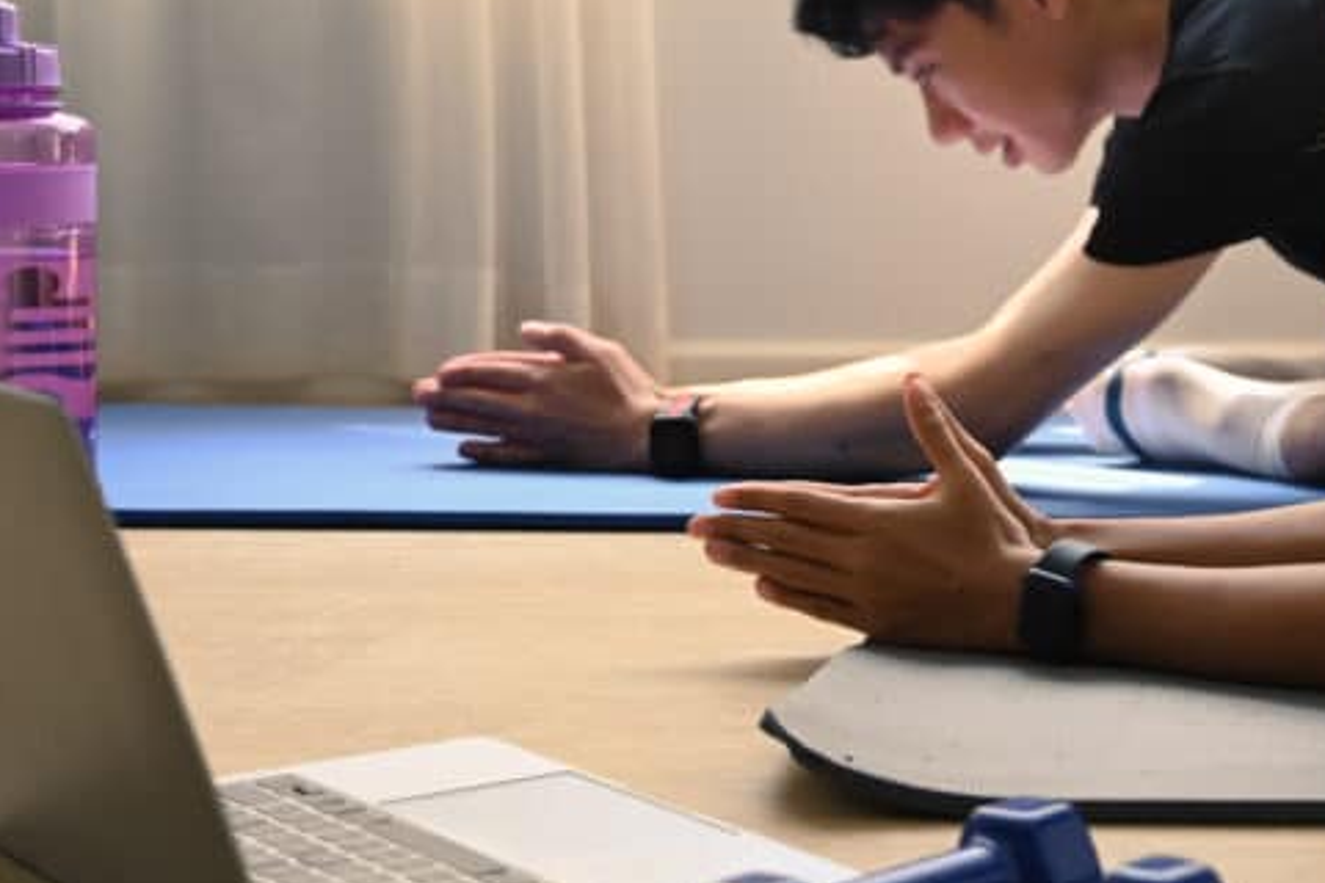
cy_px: 123
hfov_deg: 24.7
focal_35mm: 79
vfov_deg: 17.1
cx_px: 1273
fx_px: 2907
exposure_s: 1/250
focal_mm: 37
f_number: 4
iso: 500
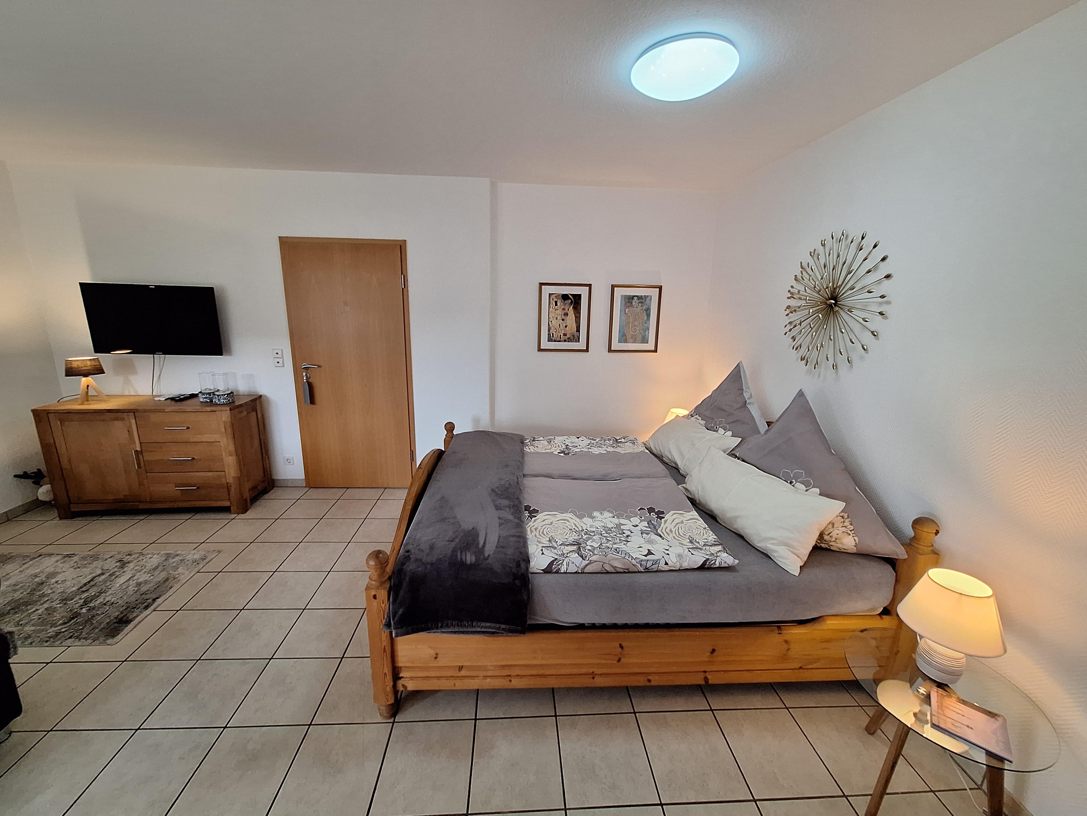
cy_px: 408
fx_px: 408
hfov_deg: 106.2
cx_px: 544
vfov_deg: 89.9
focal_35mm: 13
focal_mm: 1.74
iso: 160
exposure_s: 1/50
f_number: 2.2
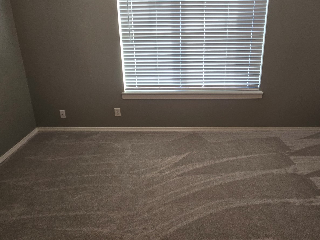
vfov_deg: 60.9
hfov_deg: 78.6
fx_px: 194
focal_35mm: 21
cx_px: 181
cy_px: 69
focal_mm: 2.2
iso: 80
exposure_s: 1/60
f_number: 2.2
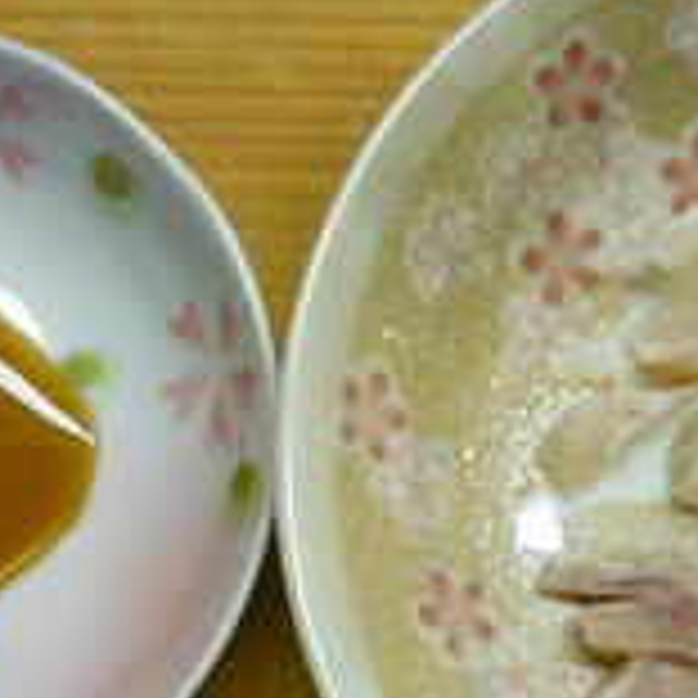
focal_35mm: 79
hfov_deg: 21.9
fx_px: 1802
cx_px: 392
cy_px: 435
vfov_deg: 21.9
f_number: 2.8
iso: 320
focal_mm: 5.5
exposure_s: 1/30
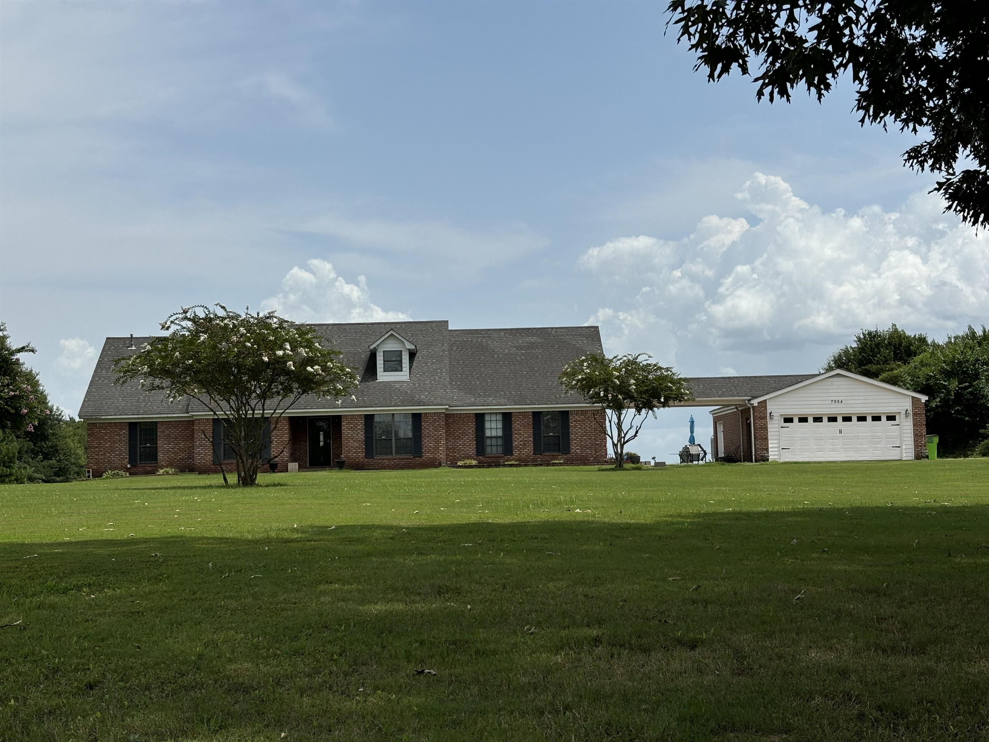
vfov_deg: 28.0
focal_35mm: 52
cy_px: 371
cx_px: 494
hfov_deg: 36.8
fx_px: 1486
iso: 40
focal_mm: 5.96
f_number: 1.6
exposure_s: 1/5348
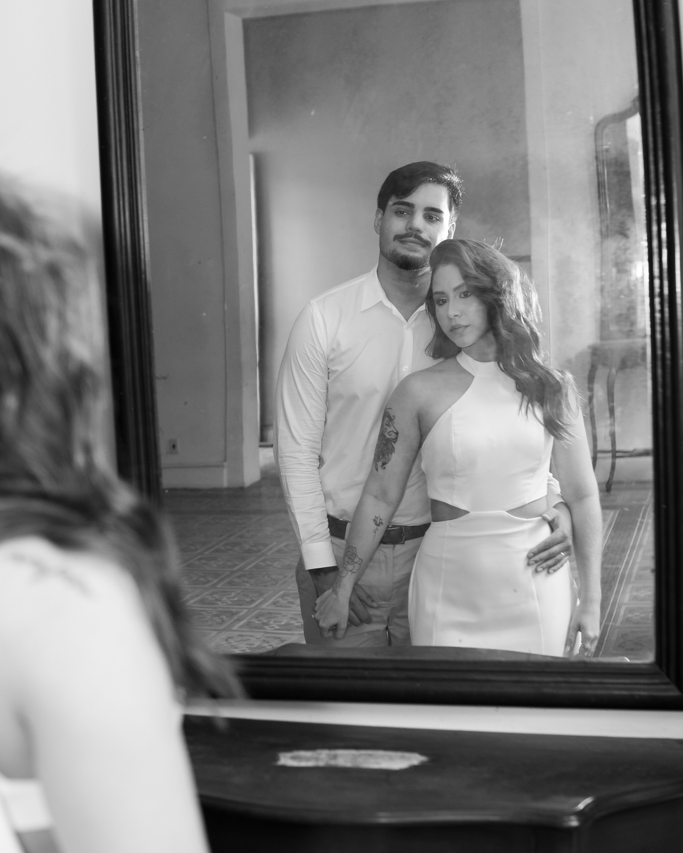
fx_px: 1289
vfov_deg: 36.7
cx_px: 343
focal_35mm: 51
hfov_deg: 29.7
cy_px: 416
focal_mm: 30
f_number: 2.5
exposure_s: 1/160
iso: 800
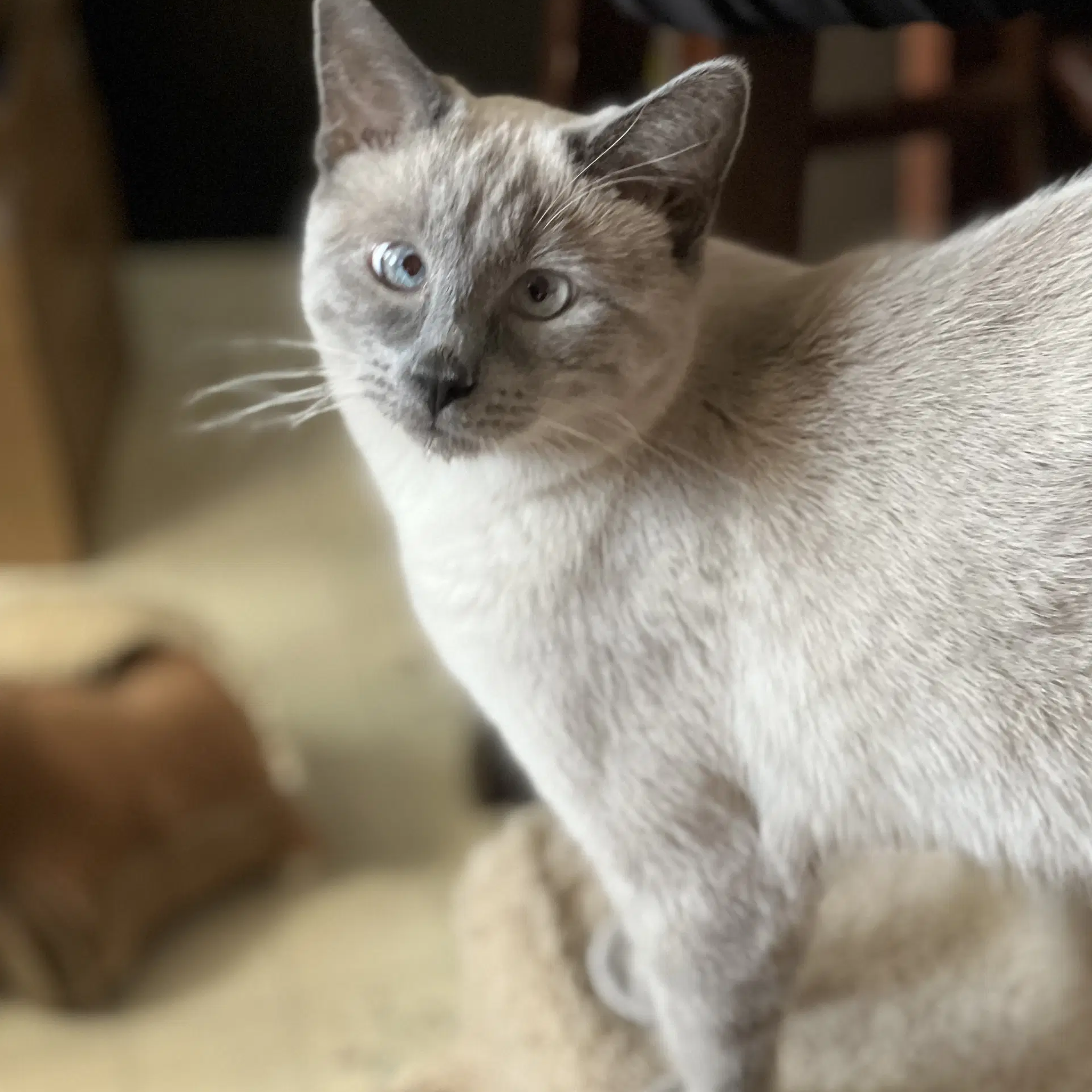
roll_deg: +4.3
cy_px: 498
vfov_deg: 19.1
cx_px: 546
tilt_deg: -38.1
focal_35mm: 91
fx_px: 3248
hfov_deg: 19.1
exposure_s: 1/15
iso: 400
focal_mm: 9
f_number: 2.8
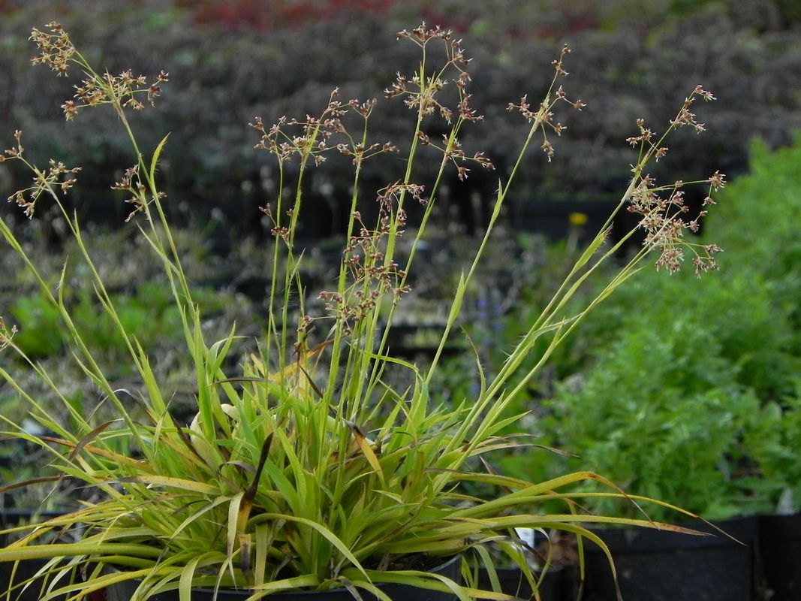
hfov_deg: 8.0
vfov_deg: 6.0
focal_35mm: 247
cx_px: 400
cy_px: 300
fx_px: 5715
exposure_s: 1/40
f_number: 5
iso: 160
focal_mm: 44
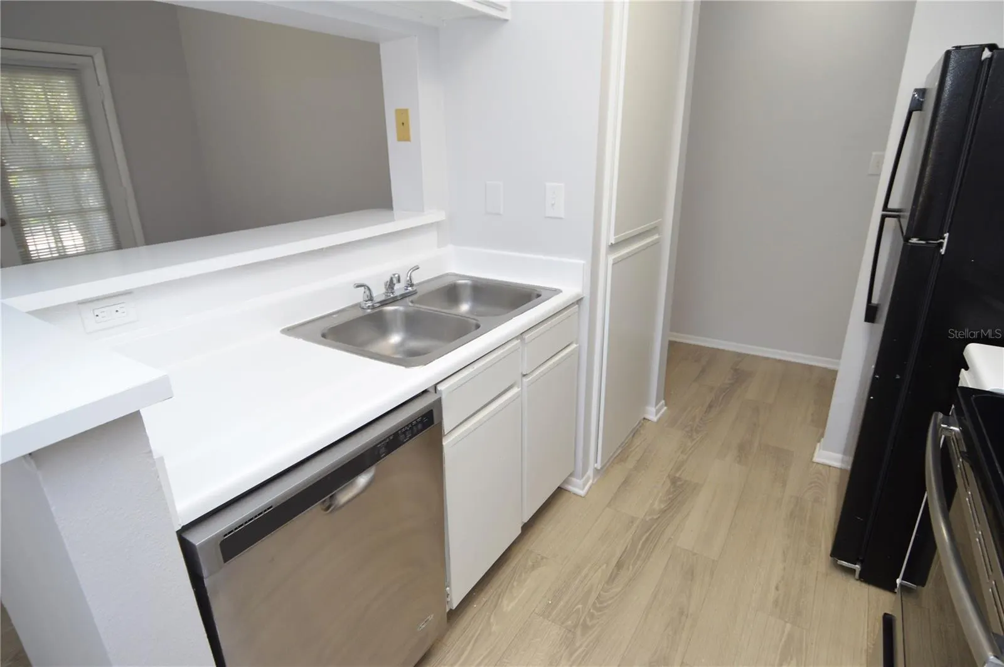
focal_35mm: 18
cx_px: 502
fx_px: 501
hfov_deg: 90.1
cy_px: 334
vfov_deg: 67.3
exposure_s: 1/60
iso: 400
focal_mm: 12
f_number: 4
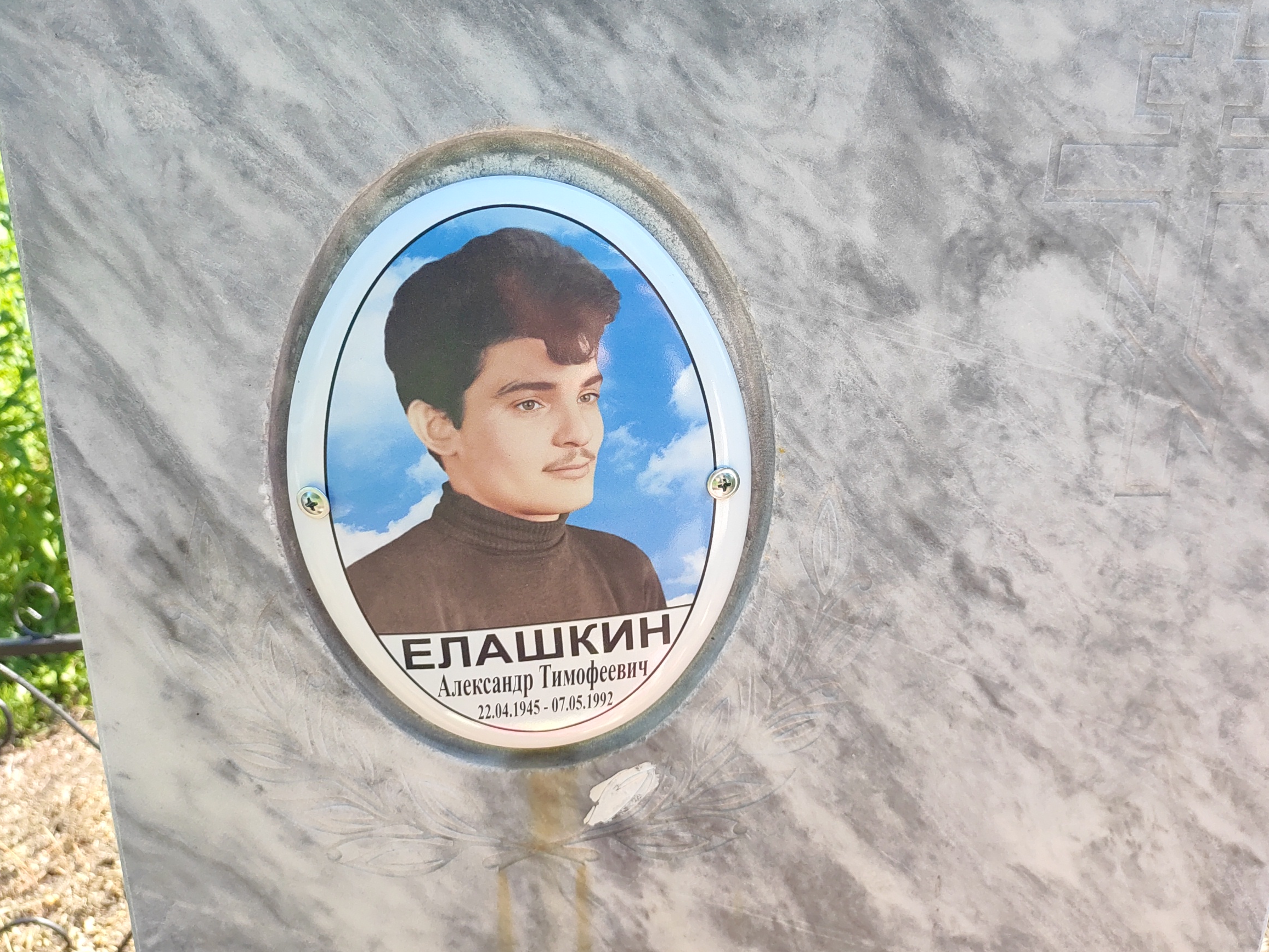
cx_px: 661
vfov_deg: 49.7
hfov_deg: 63.4
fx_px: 1027
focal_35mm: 28
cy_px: 452
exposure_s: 1/769
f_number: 1.79
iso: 400
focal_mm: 4.7
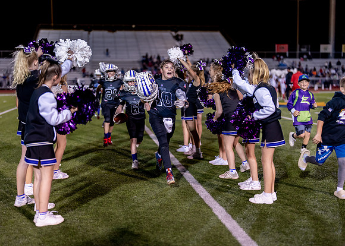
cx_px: 172
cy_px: 123
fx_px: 513
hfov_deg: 37.2
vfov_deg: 27.0
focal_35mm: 52
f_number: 1.2
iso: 500
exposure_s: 1/1000
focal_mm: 50
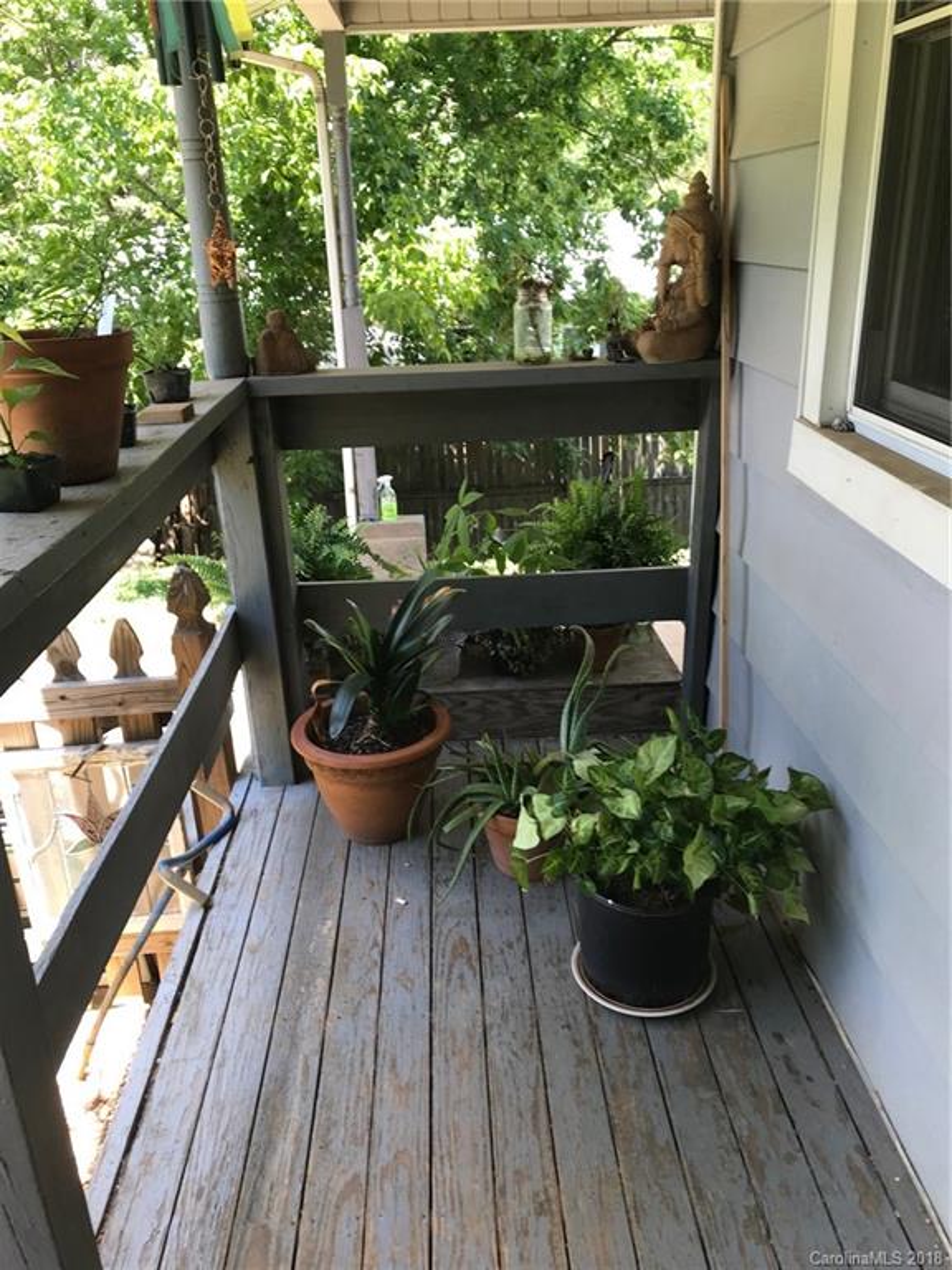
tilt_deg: -20.2
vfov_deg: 63.4
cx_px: 476
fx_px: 1027
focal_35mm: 28
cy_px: 635
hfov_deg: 49.7
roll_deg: +2.7
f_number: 1.8
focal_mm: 3.99
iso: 20
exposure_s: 1/138
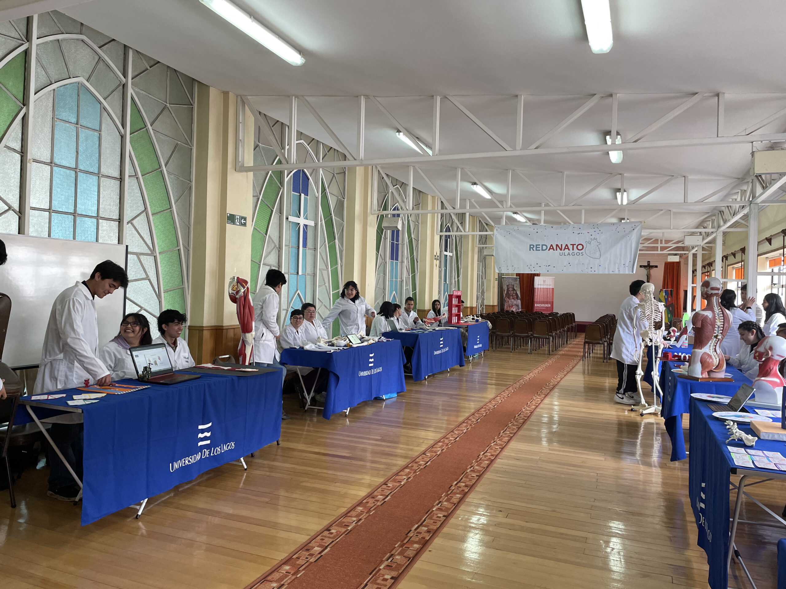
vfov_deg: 53.1
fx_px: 590
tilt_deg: +1.4
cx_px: 393
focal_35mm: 26
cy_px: 294
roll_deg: -1.2
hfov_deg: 67.3
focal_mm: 4.2
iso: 125
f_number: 1.6
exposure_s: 1/100
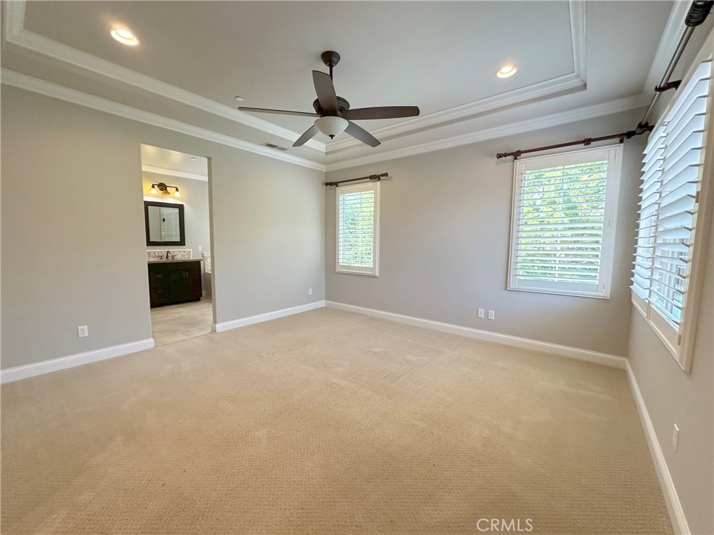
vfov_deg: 85.7
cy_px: 268
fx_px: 289
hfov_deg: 102.1
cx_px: 357
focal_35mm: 14
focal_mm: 2.22
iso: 250
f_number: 2.2
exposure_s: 1/120
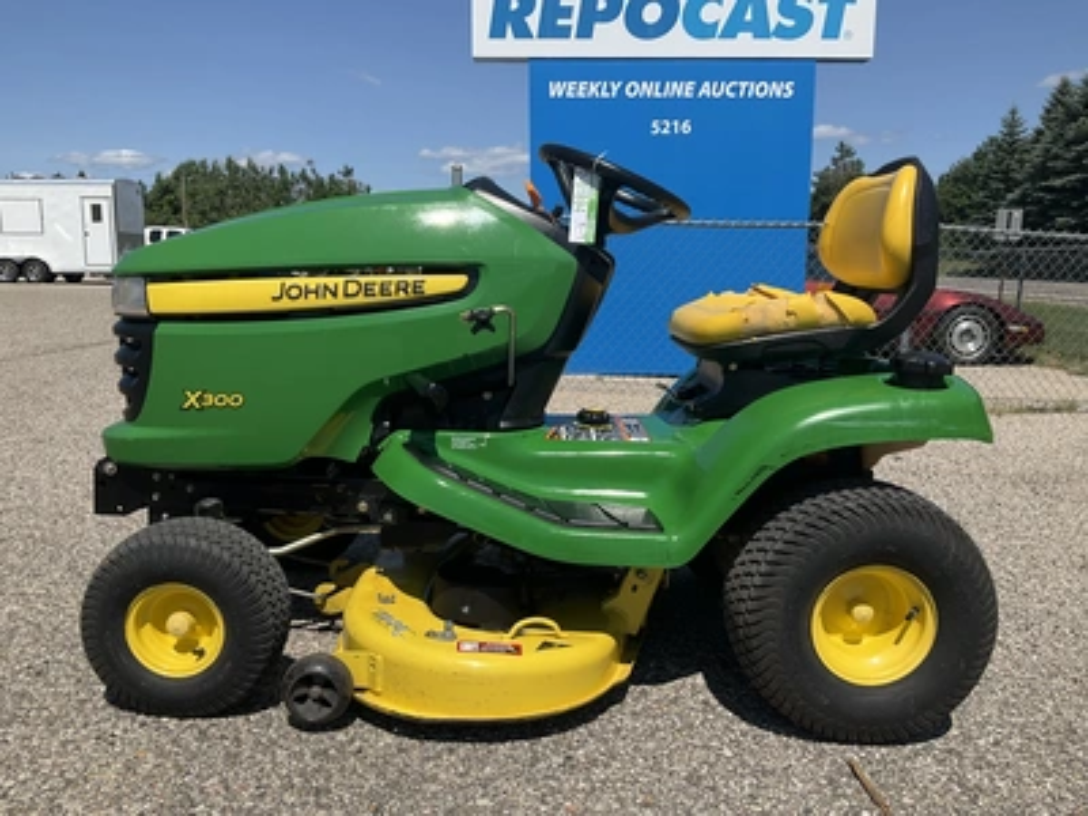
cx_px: 544
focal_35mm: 29
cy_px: 408
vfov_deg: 48.2
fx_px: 911
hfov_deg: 61.7
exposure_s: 1/2538
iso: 25
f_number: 1.8
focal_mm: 3
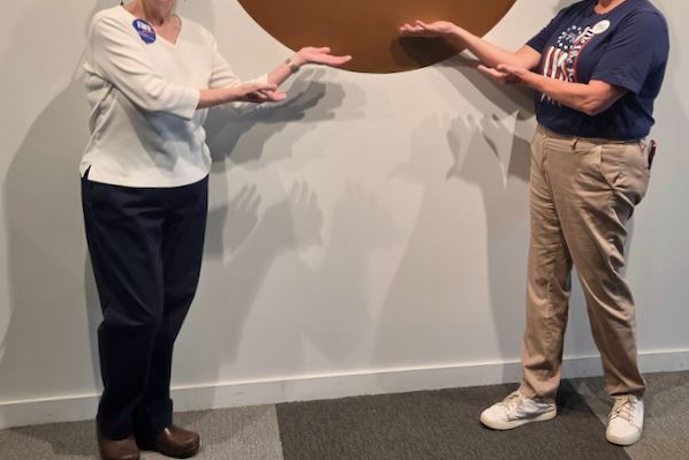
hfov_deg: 52.9
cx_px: 287
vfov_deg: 35.7
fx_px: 689
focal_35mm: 36
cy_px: 93
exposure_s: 1/120
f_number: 1.8
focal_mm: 5.4
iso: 160
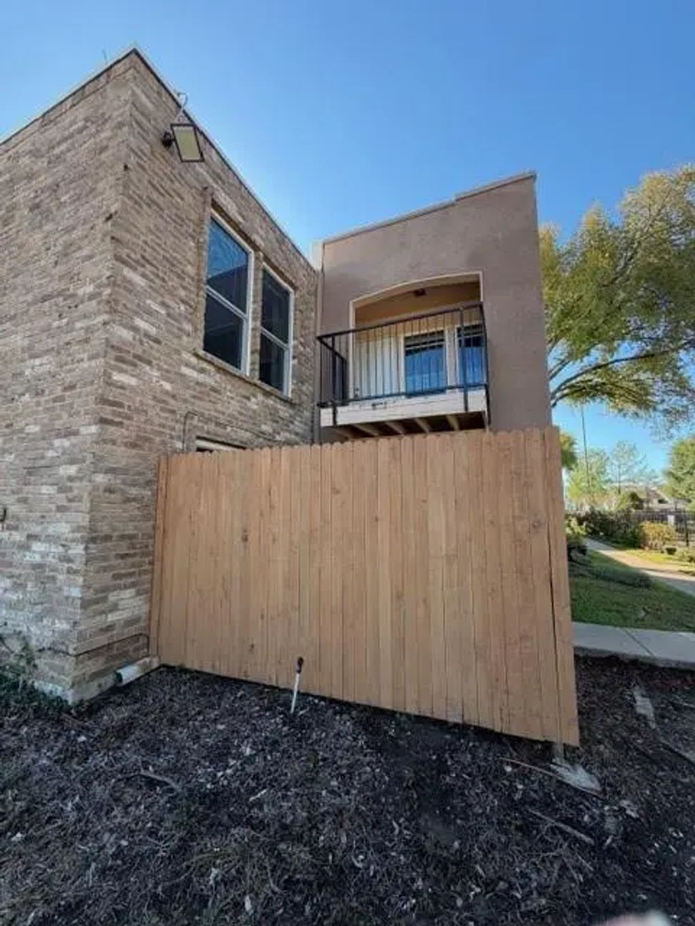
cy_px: 463
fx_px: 375
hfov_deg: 85.7
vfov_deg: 102.1
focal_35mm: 14
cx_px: 348
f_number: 2.2
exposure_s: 1/365
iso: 50
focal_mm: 2.22
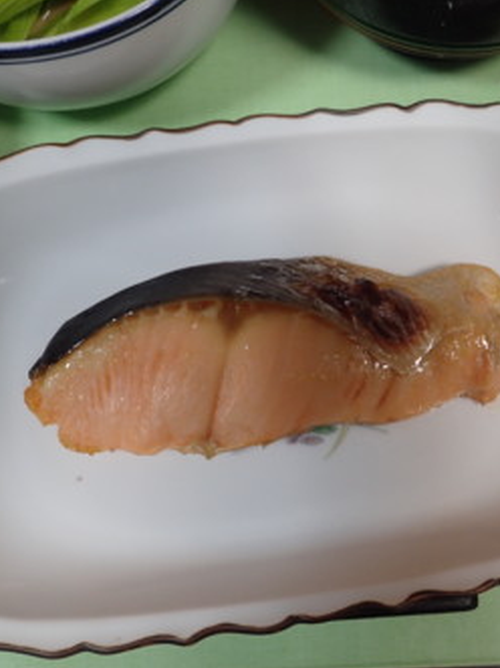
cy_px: 335
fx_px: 655
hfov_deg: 41.4
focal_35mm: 34
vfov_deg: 54.0
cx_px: 317
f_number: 2
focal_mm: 4.5
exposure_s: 1/60
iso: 200
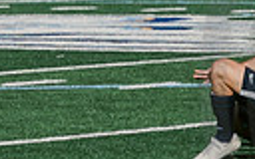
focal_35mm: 945
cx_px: 451
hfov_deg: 2.2
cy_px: 178
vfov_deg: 1.4
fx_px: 6567
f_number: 5.6
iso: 640
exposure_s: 1/4000
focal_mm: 70
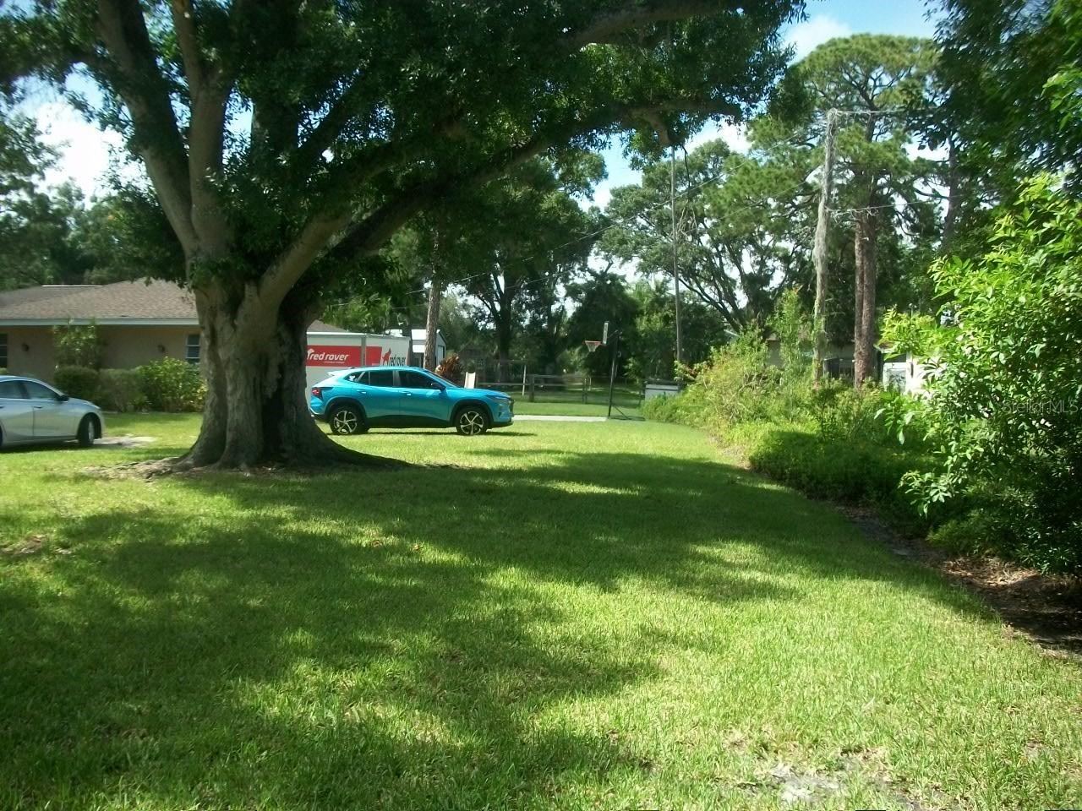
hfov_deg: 56.8
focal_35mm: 32
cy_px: 406
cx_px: 541
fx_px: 1000
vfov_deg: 44.2
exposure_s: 1/500
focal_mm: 5.7
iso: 80
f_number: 2.9
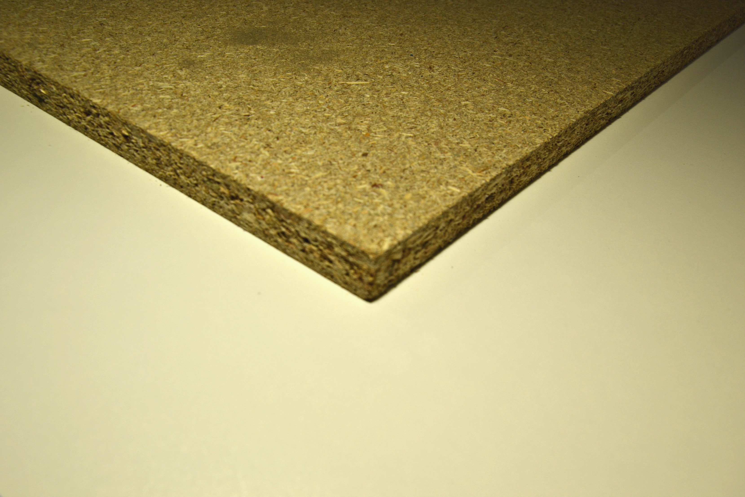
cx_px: 372
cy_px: 248
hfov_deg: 53.1
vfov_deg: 36.9
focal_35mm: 36
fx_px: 745
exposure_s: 1/160
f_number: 7.1
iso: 100
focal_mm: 24
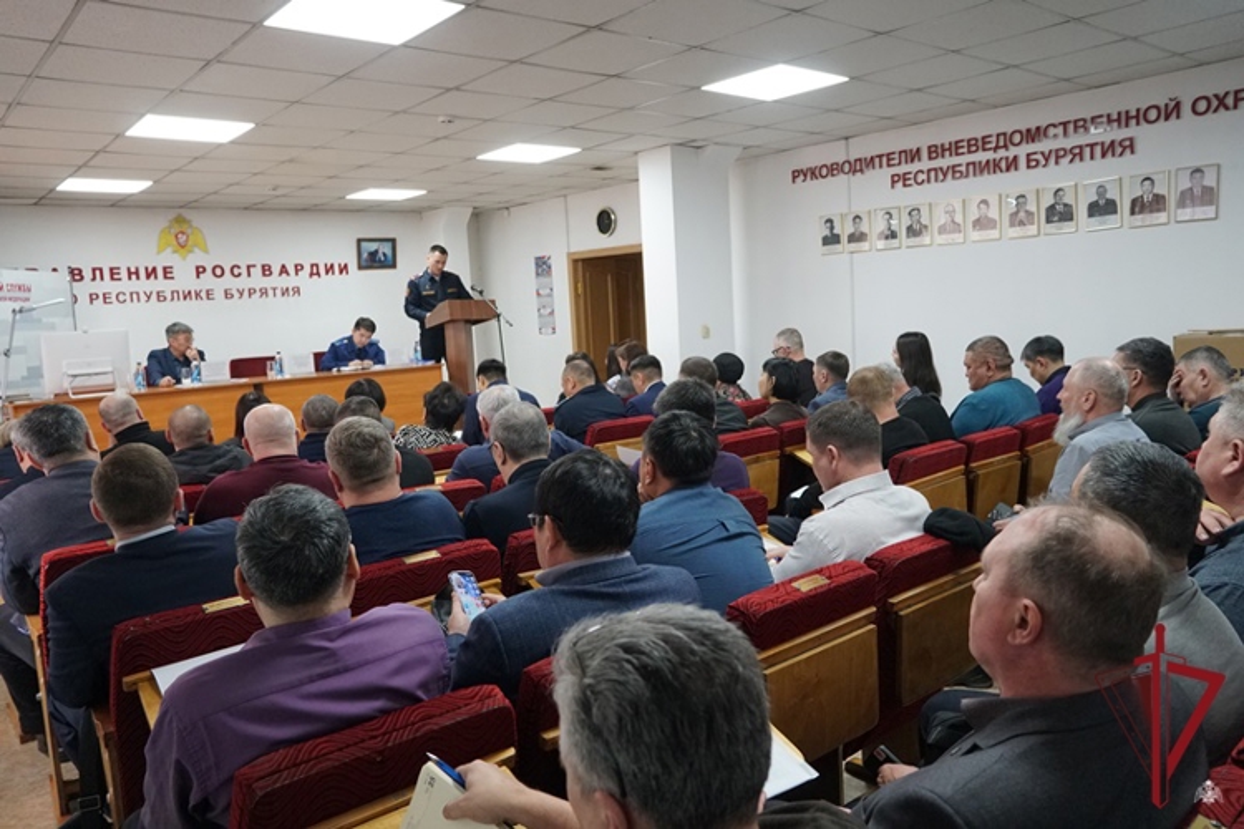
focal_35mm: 27
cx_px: 622
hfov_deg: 67.4
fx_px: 933
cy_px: 414
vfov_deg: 47.9
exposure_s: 1/160
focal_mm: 18
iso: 1600
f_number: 3.5
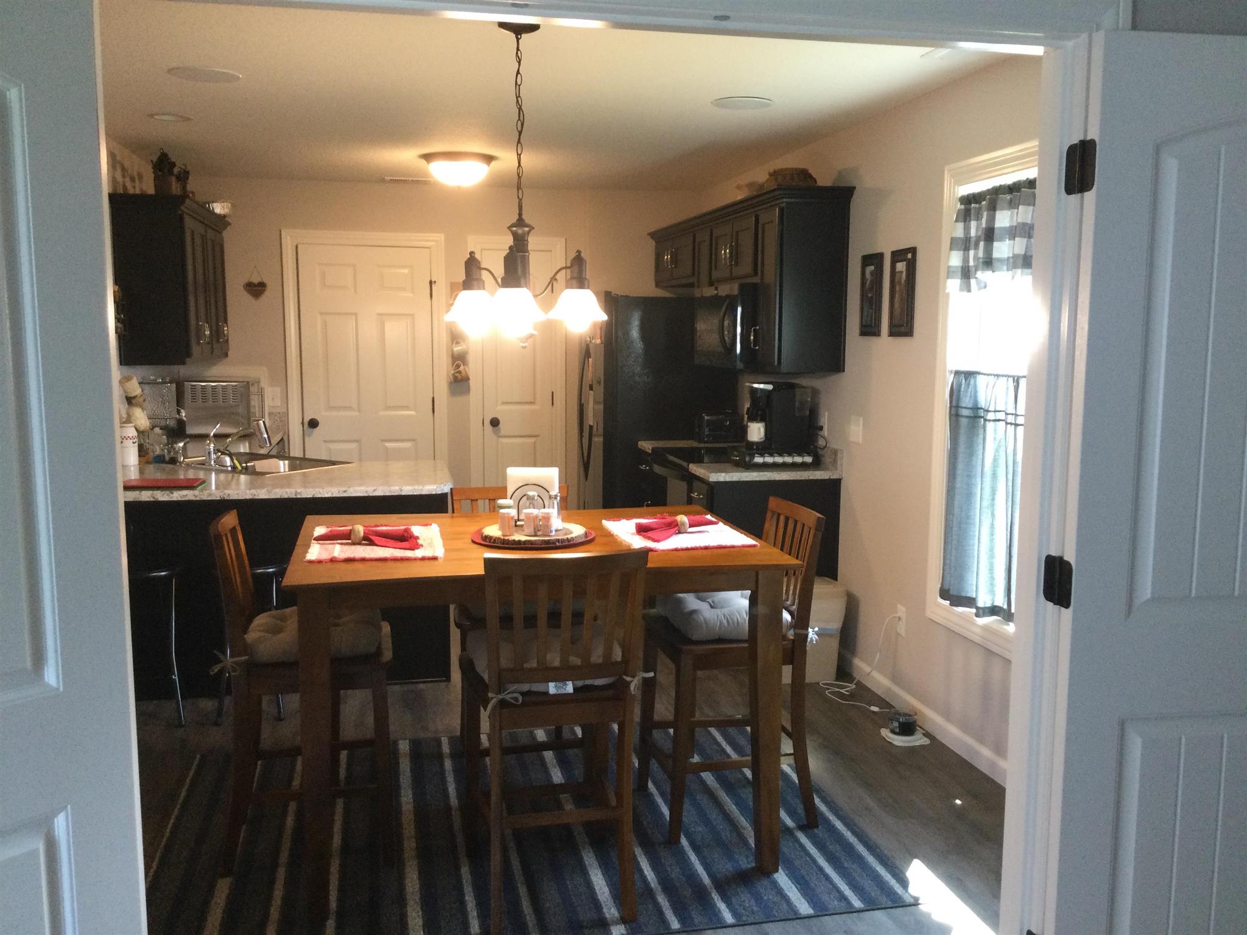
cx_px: 624
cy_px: 468
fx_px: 1117
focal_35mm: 31
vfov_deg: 45.4
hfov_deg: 58.4
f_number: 2.4
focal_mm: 3.3
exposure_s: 1/30
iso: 100
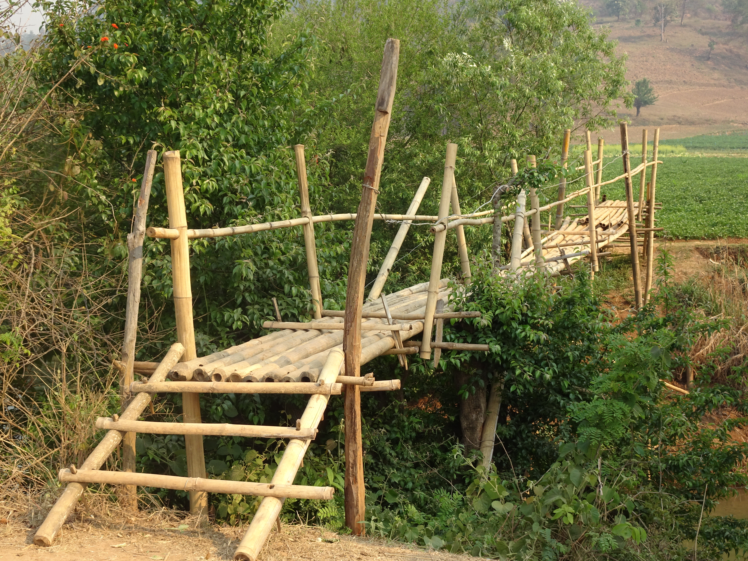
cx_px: 374
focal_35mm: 54
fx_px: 1167
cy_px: 280
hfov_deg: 35.5
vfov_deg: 27.0
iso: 80
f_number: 4.5
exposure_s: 1/160
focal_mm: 9.18
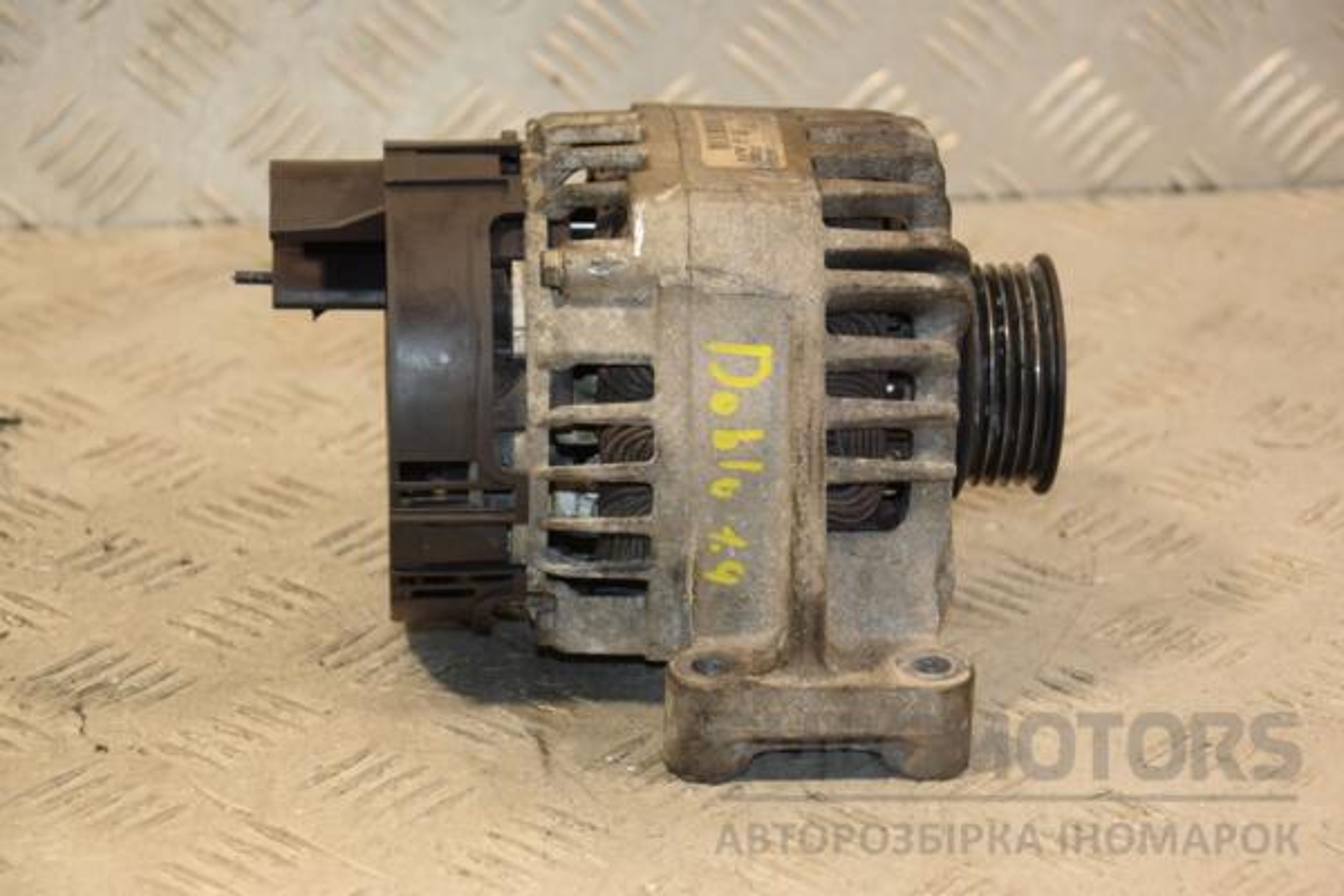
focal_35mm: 99
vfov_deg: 13.8
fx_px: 3696
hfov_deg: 20.6
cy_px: 448
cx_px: 672
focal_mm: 66
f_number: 5.3
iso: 800
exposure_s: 1/125
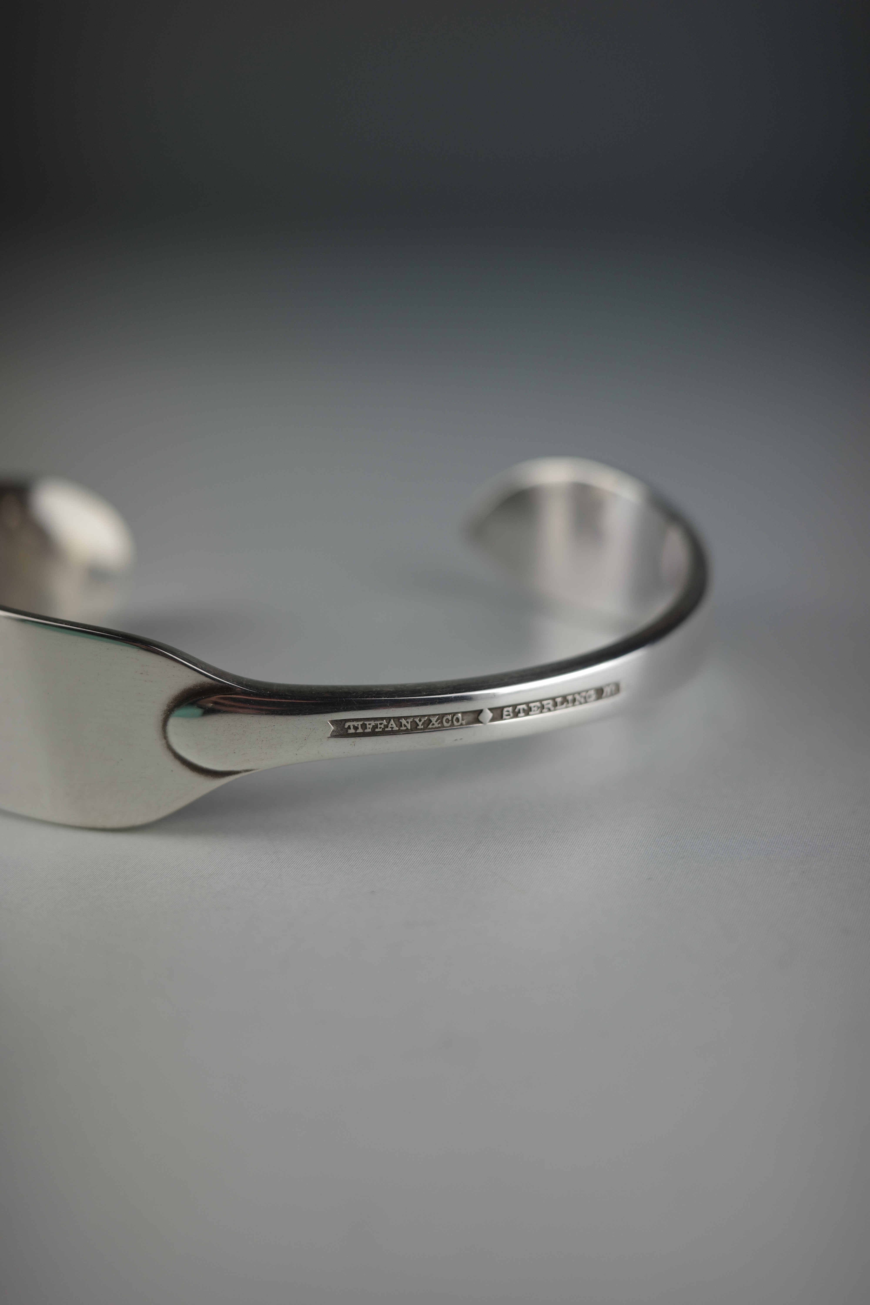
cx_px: 435
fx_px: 1450
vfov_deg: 48.5
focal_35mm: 40
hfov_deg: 33.4
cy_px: 652
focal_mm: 26
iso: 100
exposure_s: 1/125
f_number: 2.8
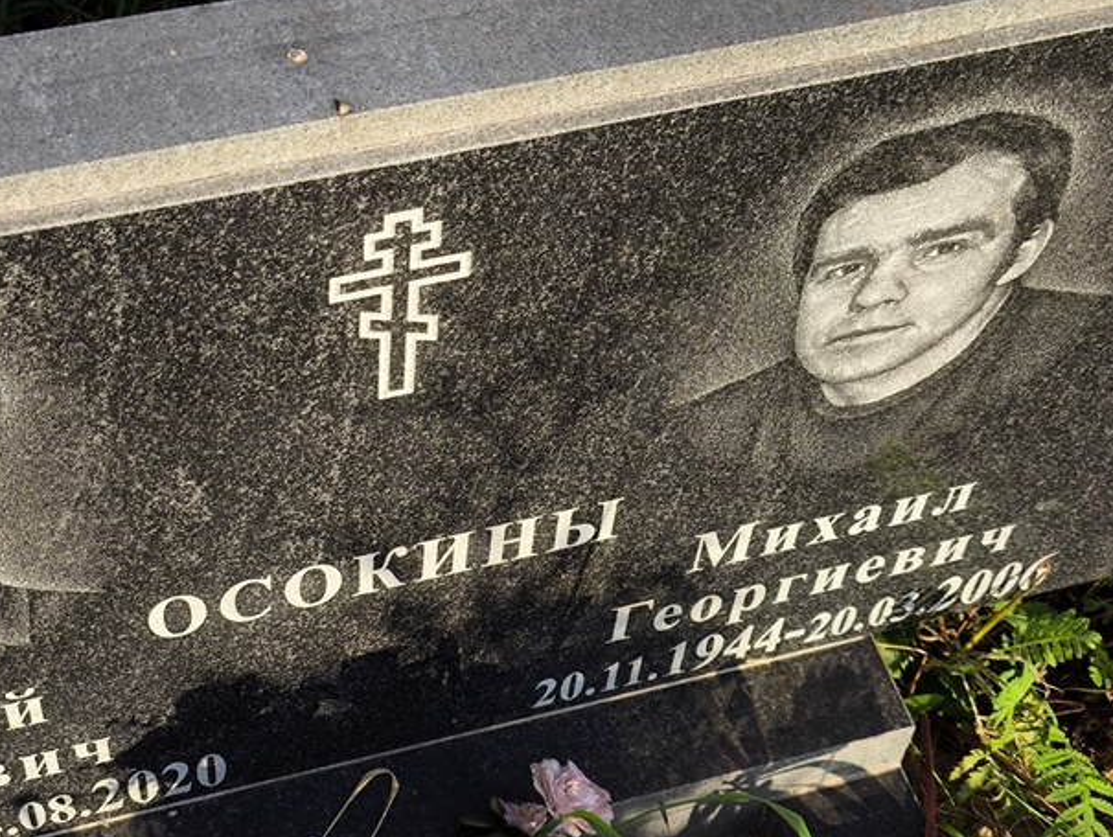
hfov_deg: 29.3
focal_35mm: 66
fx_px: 2124
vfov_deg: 22.3
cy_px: 508
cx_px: 483
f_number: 1.7
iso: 50
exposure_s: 1/854
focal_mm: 4.71
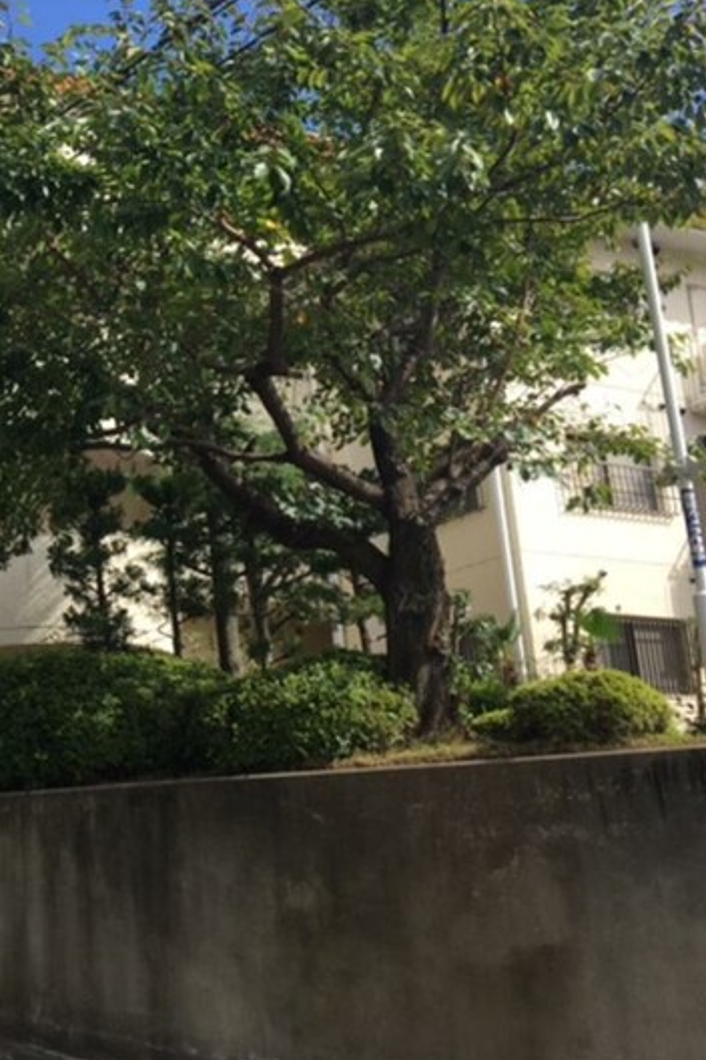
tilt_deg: +15.4
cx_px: 45
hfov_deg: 30.9
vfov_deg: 47.4
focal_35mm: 41
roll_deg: +2.8
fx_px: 1206
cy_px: 536
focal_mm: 4.15
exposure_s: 1/1040
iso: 25
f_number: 2.2
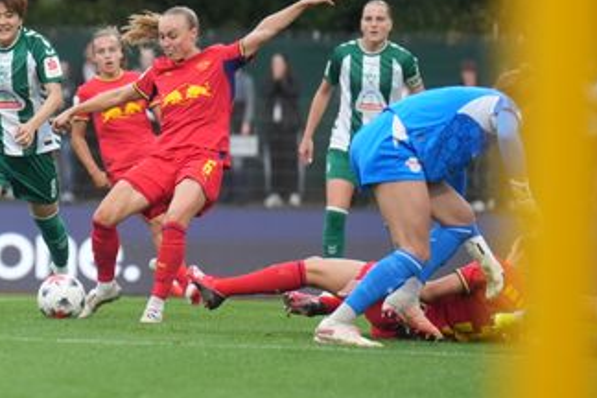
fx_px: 7362
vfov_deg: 3.1
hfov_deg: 4.6
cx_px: 13
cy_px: 112
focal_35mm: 444
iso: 1250
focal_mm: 200
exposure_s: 1/2000
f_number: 2.8
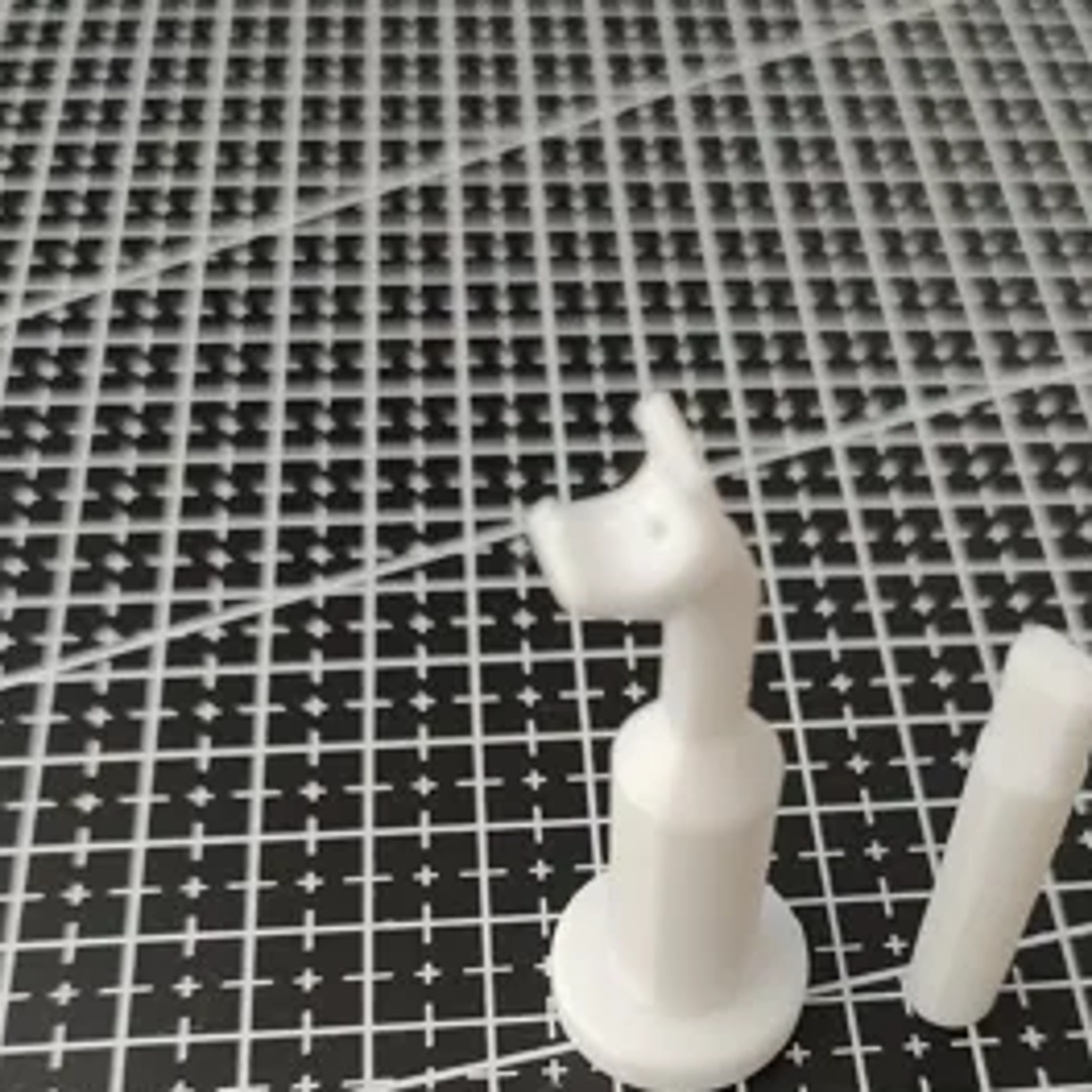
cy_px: 924
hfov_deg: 40.6
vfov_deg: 38.8
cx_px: 687
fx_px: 1463
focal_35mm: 41
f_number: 1.8
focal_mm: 6.06
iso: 800
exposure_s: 1/65
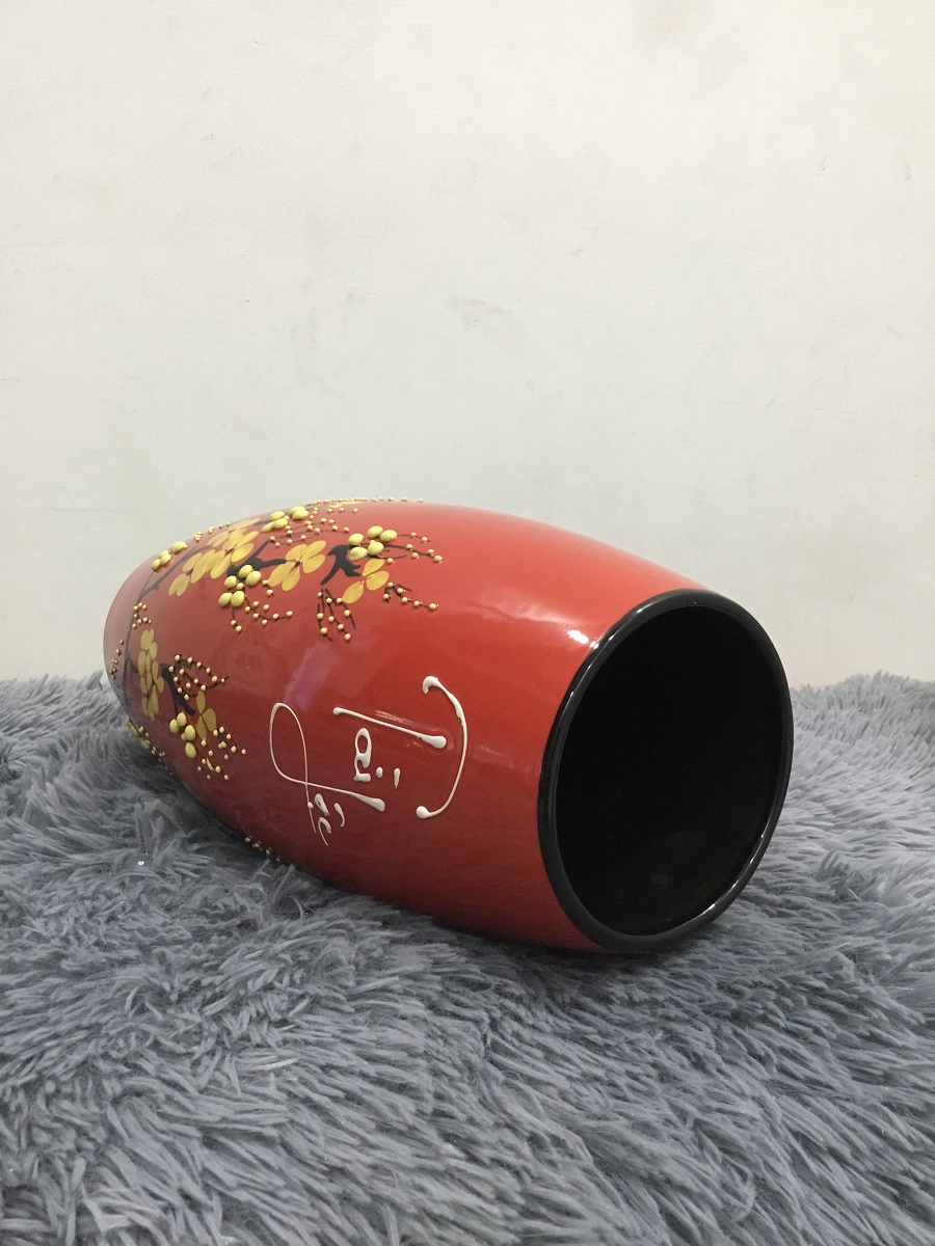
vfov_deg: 58.4
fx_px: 1116
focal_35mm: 31
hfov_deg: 45.4
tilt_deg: -11.0
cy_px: 623
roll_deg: +1.0
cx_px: 468
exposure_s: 1/33
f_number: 2.4
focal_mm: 3.3
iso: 160
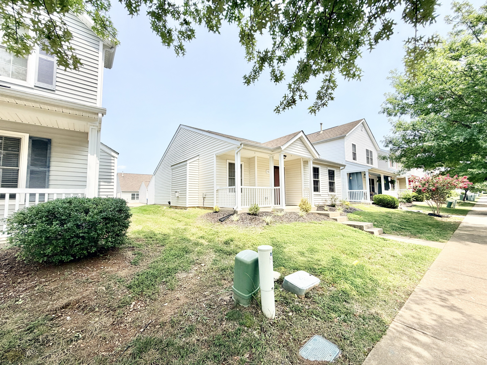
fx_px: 197
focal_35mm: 14
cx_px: 244
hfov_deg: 102.1
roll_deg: +0.7
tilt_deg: +3.6
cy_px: 182
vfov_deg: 85.7
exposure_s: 1/799
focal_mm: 2.22
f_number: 2.2
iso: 20
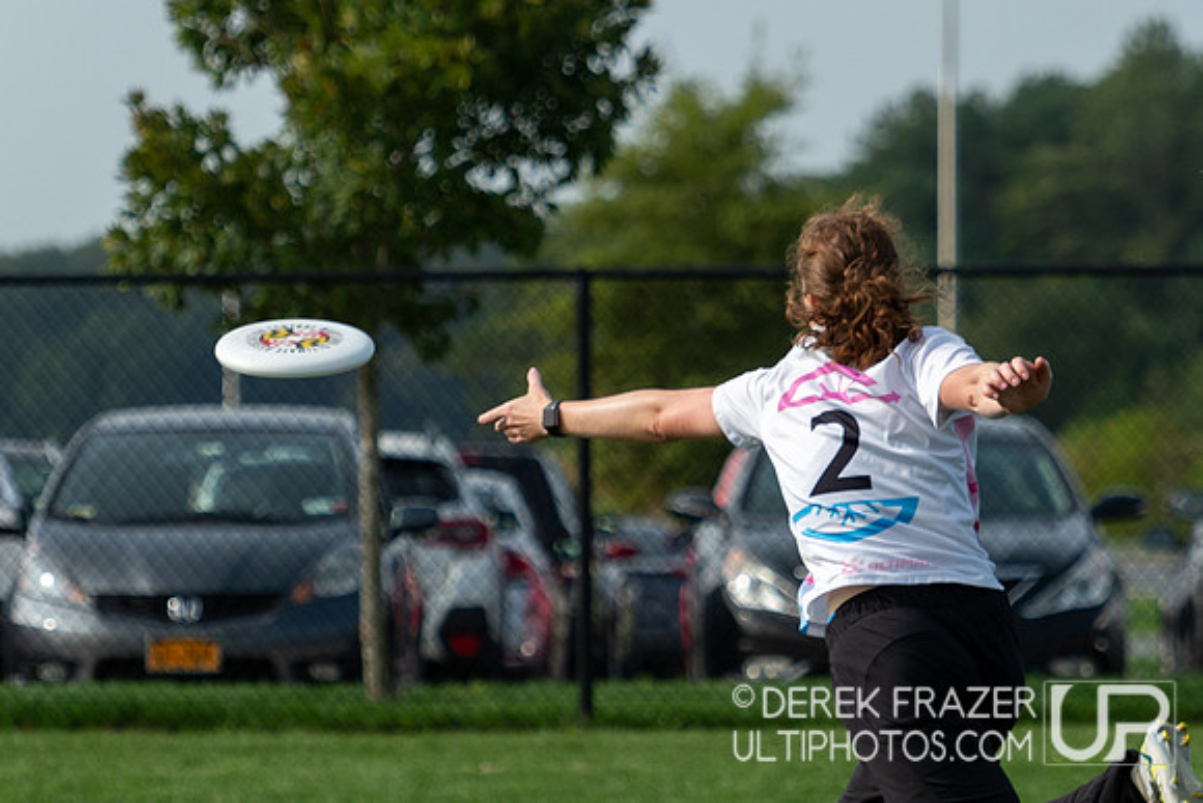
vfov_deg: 3.2
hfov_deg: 4.8
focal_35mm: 426
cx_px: 856
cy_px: 570
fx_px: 14223
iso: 500
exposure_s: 1/2000
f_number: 5.6
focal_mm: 200
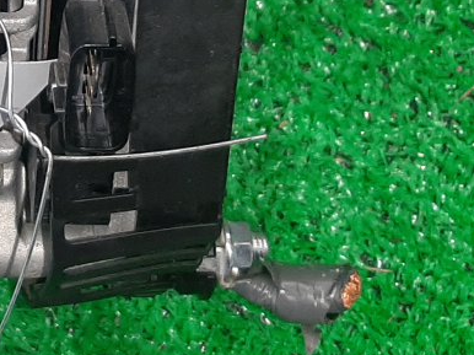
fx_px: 1327
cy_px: -10
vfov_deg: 14.9
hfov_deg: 19.2
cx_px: -82
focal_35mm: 97
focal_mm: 3.93
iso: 185
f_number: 1.7
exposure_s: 1/50
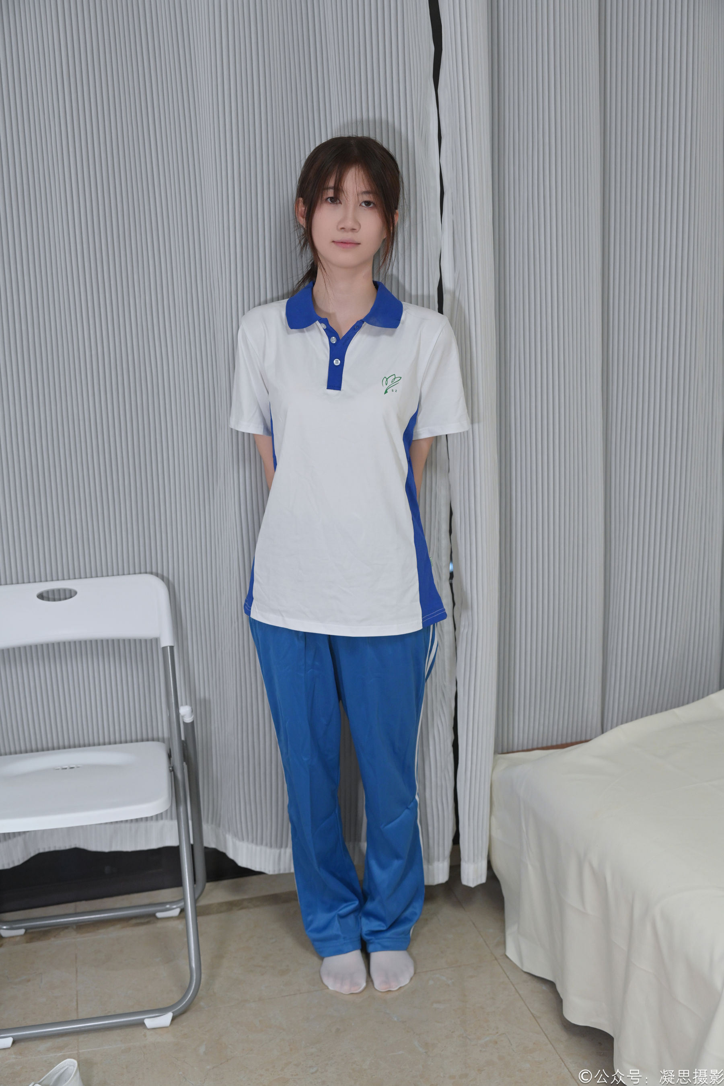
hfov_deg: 33.4
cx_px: 362
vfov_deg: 48.5
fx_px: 1207
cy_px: 543
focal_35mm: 40
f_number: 3.5
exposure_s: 1/100
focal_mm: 40
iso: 1400
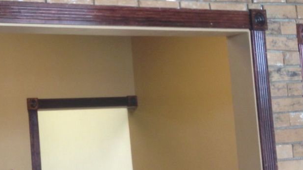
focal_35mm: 93
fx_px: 747
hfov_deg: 22.3
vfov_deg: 13.0
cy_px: 94
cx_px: 20
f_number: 2.4
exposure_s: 1/30
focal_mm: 4.13
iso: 50
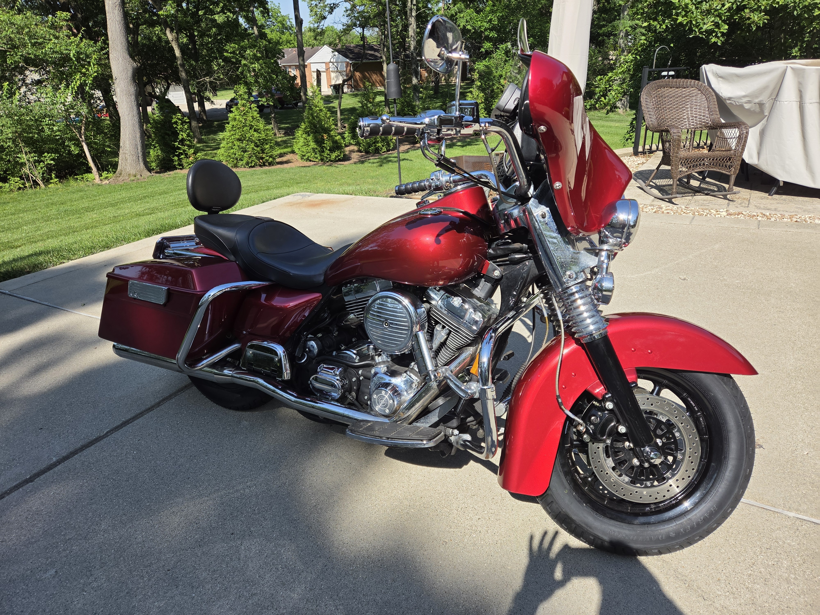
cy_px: 308
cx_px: 410
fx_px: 545
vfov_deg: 58.9
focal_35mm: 23
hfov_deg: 73.9
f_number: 1.8
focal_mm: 5.4
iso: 80
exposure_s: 1/2969
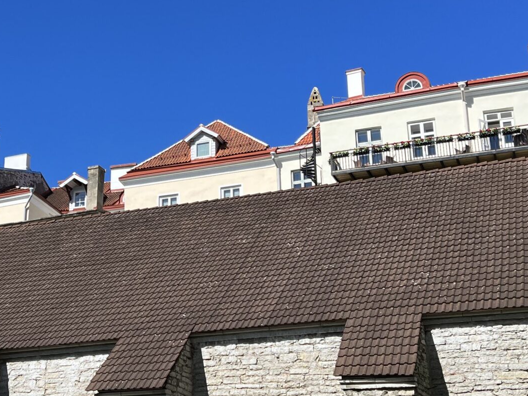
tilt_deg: +21.4
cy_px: 168
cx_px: 154
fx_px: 961
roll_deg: -0.3
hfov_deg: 30.4
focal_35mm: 63
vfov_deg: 23.2
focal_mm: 5.7
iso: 50
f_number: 1.5
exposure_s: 1/4630
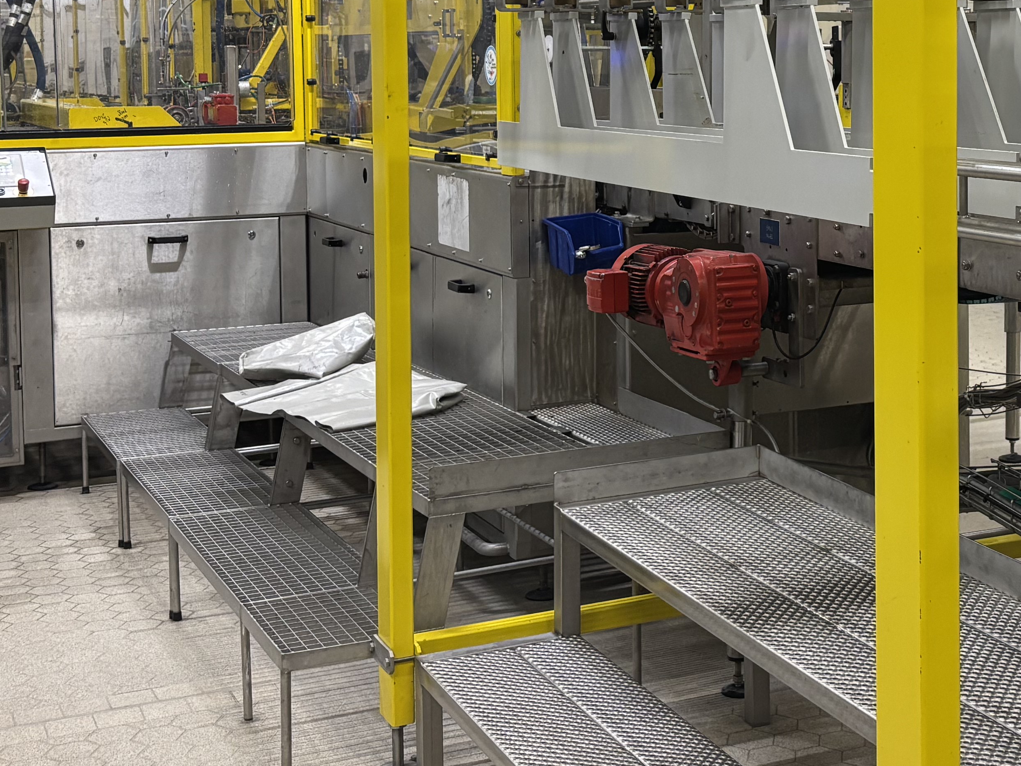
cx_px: 821
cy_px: 159
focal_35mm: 60
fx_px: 1770
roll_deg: +0.5
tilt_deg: -2.9
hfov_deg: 31.3
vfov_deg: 24.1
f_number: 1.6
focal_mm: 5.96
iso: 200
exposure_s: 1/50
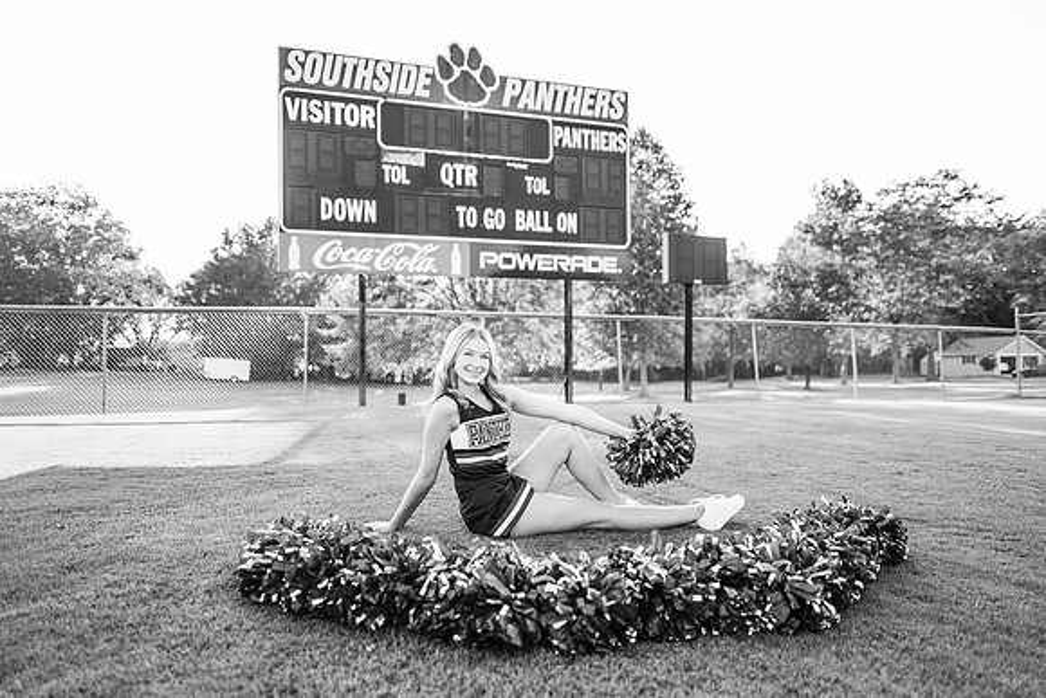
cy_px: 349
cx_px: 523
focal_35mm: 25
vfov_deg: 51.1
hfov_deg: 71.3
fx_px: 730
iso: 125
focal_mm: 24
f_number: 2
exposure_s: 1/500
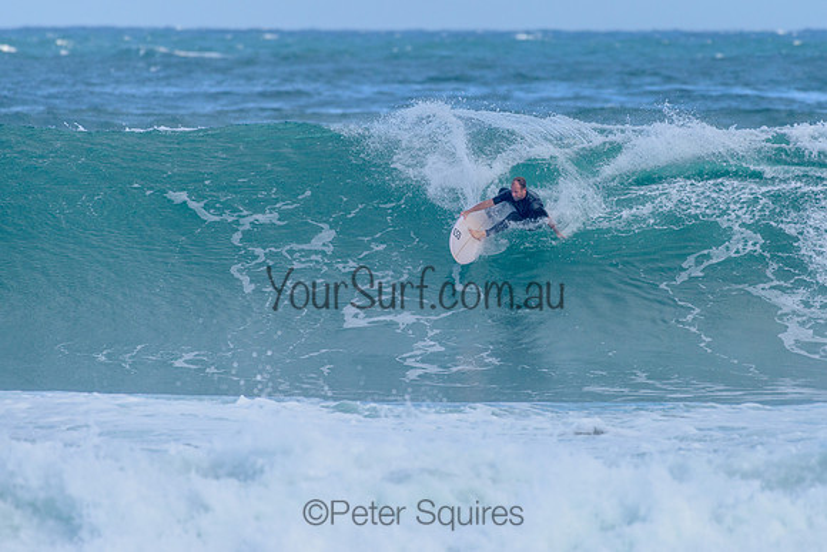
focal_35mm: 613
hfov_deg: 3.4
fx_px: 14075
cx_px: 452
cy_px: 218
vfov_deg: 2.2
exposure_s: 1/2000
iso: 320
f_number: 5.6
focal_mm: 500
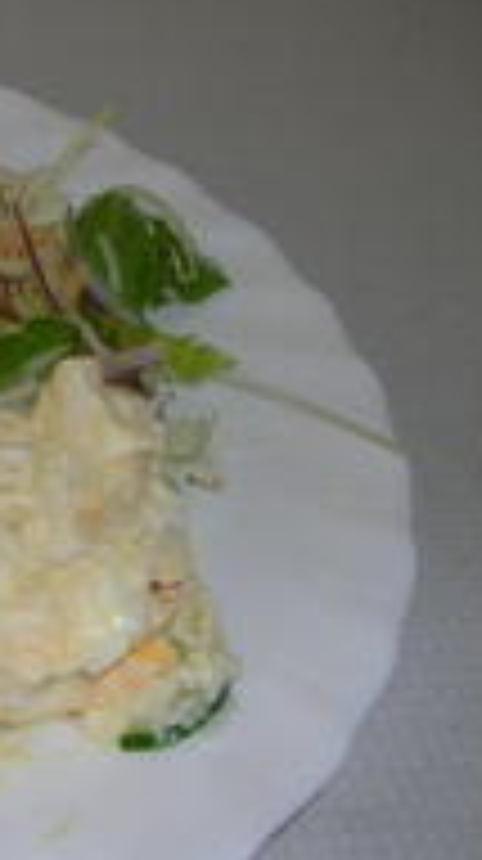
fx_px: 1823
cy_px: 500
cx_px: -365
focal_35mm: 80
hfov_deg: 13.6
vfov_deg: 26.5
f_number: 2.8
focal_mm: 5.8
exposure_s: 1/60.1
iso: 50
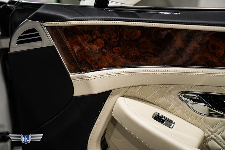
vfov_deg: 18.7
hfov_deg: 27.7
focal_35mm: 73
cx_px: 112
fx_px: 456
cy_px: 75
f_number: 4
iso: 1600
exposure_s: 1/125
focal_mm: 73
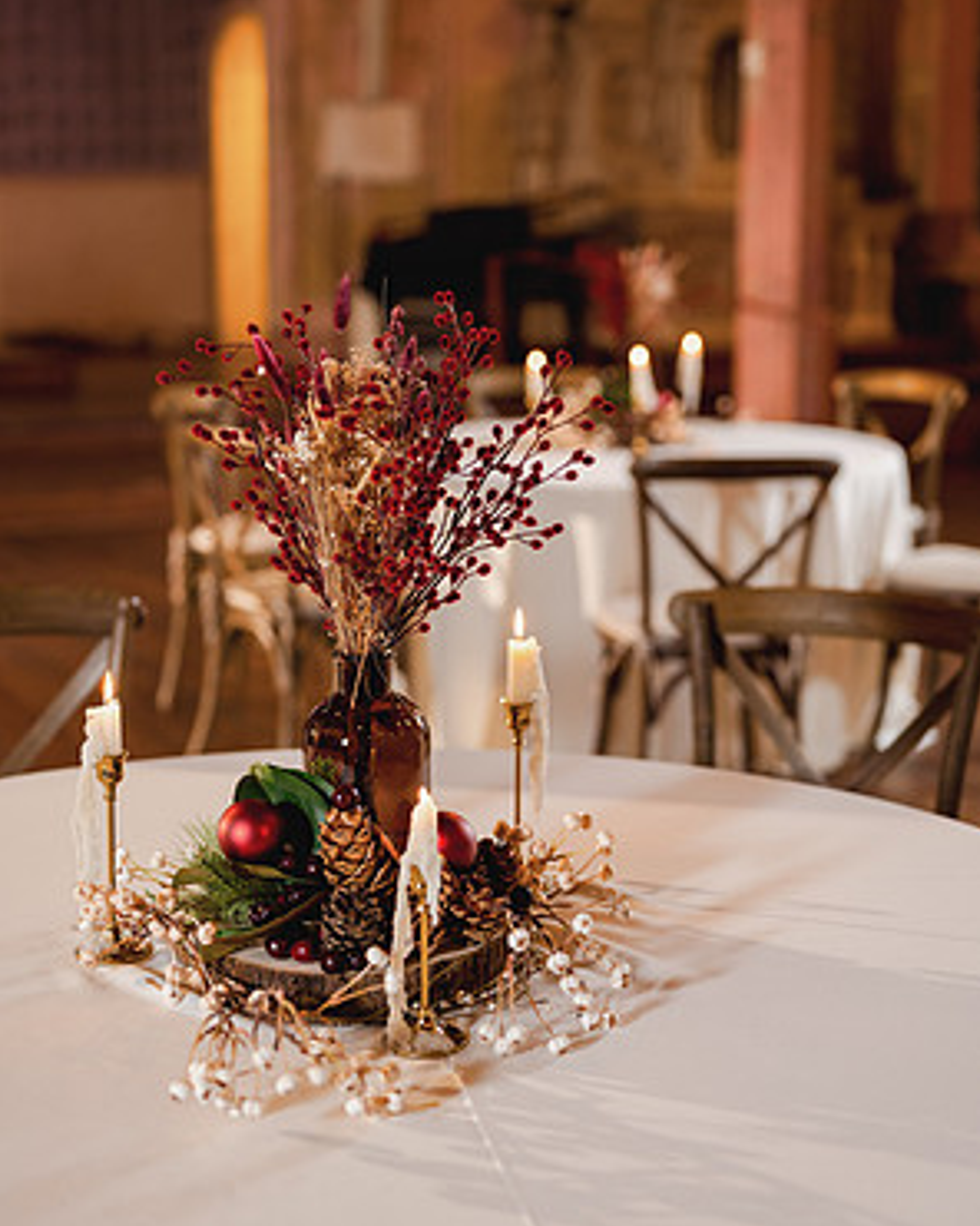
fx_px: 2067
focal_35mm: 57
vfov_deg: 33.0
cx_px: 493
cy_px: 600
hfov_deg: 26.7
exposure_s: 1/100
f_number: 2.2
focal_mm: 50
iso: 400
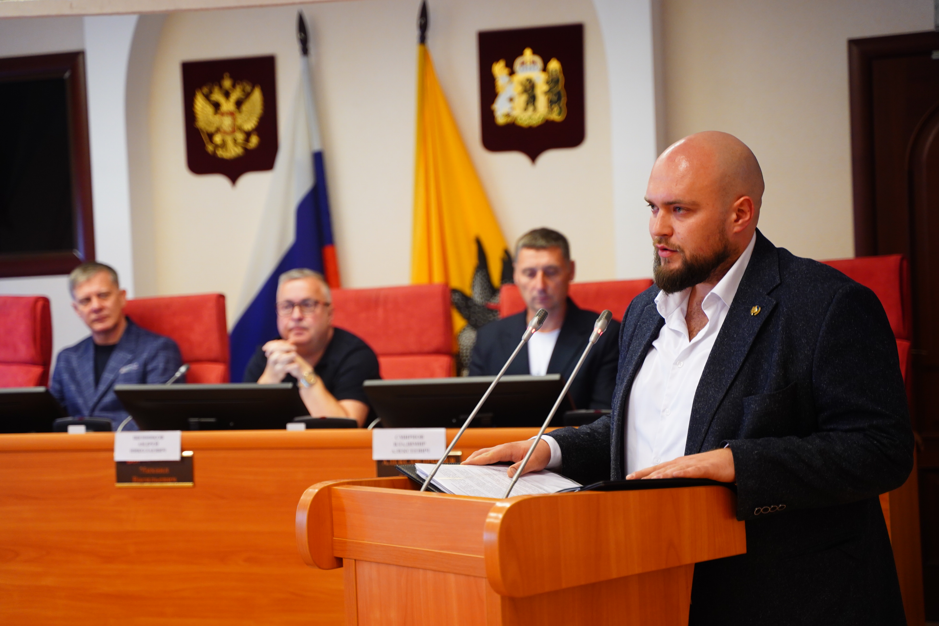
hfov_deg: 31.4
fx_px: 1669
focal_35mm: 64
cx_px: 470
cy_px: 313
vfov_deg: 21.2
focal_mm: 64
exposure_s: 1/125
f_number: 2.8
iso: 1600
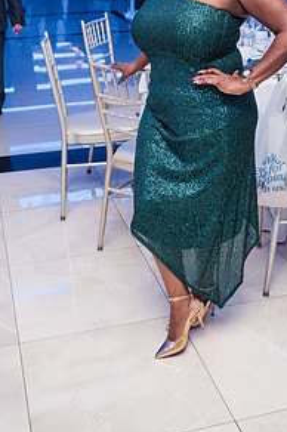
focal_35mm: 54
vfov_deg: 36.0
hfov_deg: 25.0
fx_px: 647
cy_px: 107
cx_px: 161
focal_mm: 35
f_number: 4
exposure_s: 1/250
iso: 3200
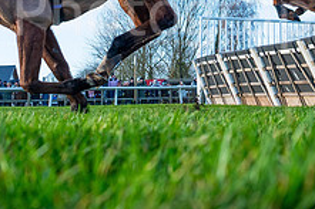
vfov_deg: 16.0
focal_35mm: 78
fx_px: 682
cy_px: -103
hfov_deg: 25.3
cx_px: 276
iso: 800
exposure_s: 1/4000
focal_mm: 24
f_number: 5
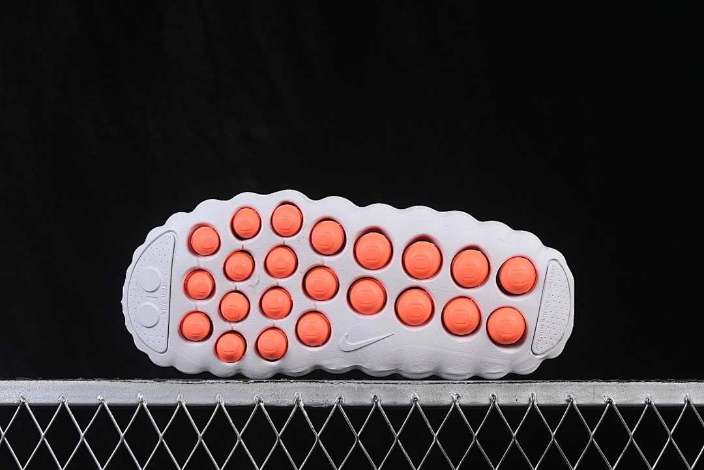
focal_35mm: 75
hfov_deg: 27.0
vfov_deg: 18.2
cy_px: 235
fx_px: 1467
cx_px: 352
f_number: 8
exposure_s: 1/80
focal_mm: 50
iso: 160
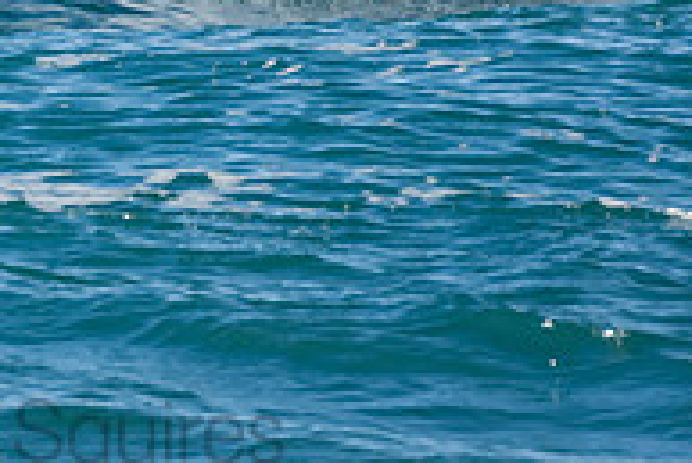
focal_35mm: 2255
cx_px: 7
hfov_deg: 0.9
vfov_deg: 0.6
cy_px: -163
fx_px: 43377
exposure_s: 1/1250
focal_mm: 500
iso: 320
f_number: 5.6
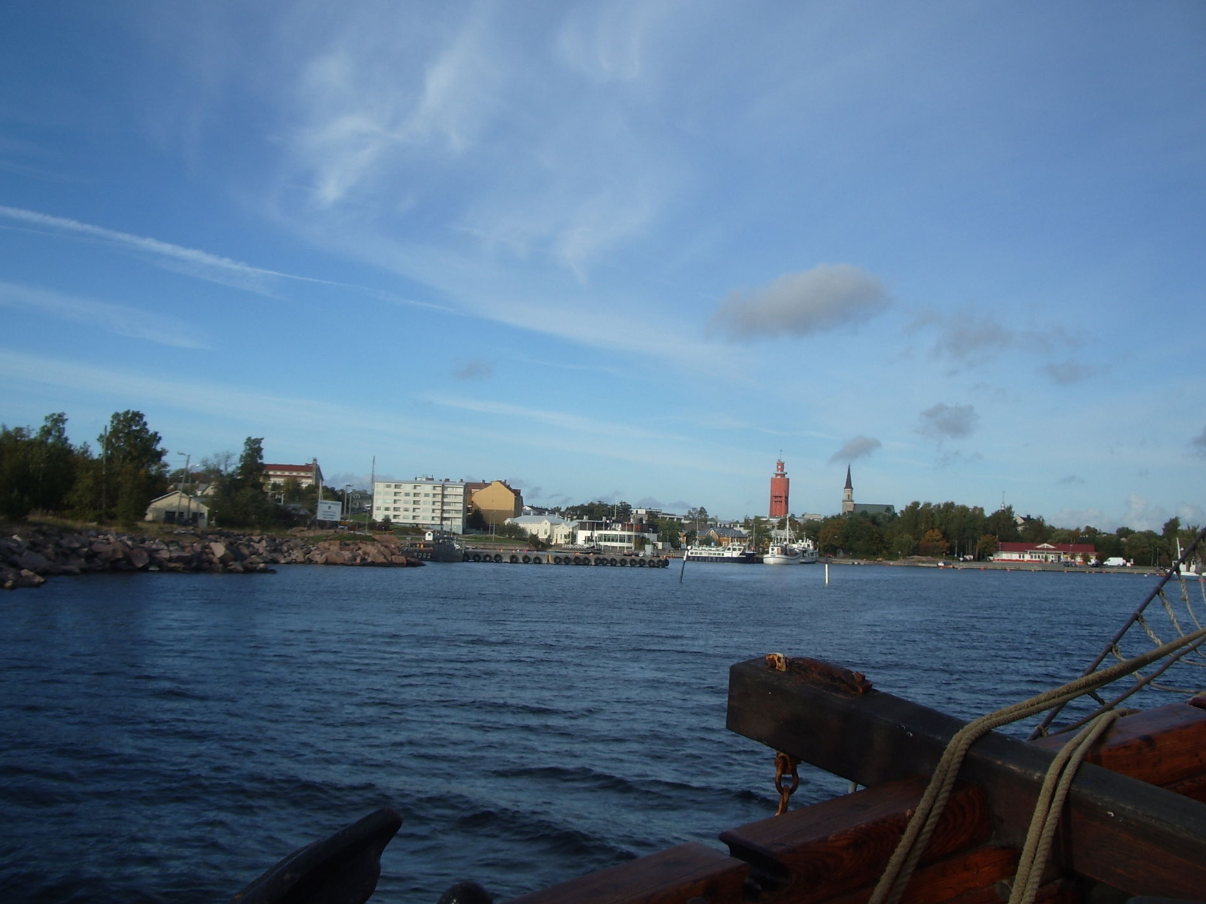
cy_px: 462
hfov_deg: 51.4
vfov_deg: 39.7
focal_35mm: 36
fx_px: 1254
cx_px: 601
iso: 50
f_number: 4.3
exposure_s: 1/400
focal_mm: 5.8
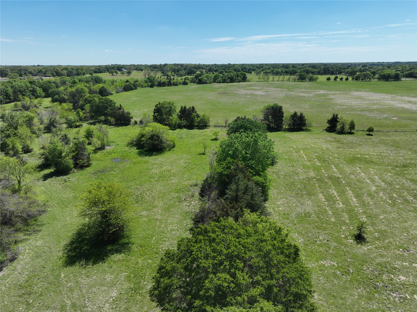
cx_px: 208
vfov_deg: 56.8
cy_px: 156
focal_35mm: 24
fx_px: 289
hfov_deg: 71.6
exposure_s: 1/2000
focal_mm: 12.29
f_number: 2.8
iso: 120
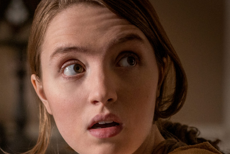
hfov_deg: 9.1
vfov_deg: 6.1
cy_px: 150
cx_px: -6
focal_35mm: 225
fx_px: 1437
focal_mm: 97
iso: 3200
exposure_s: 1/640
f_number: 4
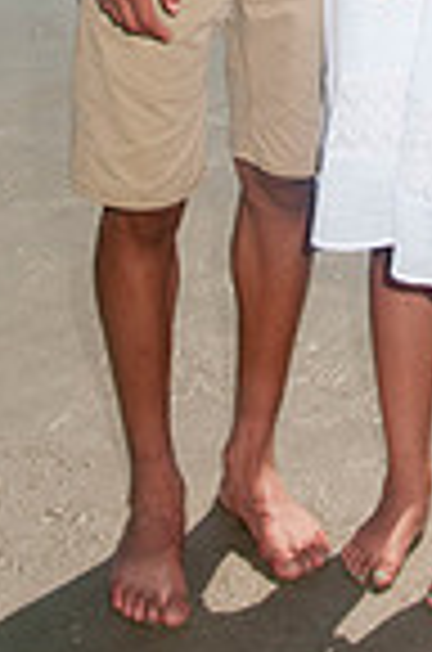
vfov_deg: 16.0
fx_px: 2188
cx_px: 439
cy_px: -220
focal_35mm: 121
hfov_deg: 11.2
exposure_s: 1/250
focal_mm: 26
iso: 100
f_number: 11
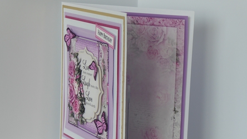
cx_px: 123
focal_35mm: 118
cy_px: 91
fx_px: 773
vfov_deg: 10.3
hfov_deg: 18.2
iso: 80
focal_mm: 17.5
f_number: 5
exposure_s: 1/80
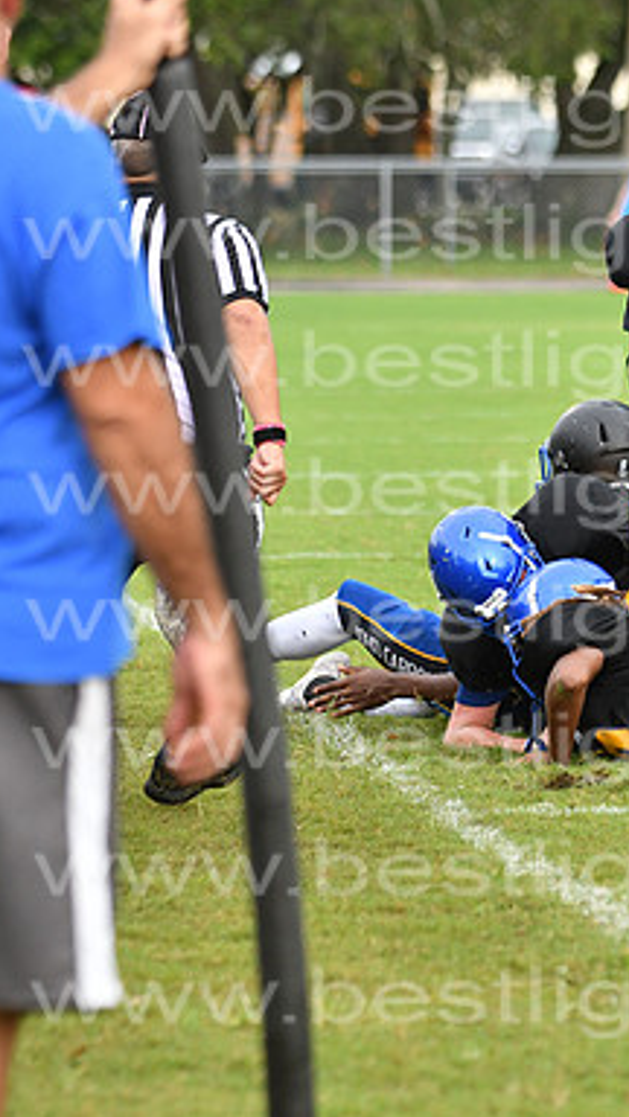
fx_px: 9844
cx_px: 693
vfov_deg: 6.5
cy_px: 557
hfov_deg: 3.7
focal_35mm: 332
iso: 800
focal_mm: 140
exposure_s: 1/2500
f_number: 3.5
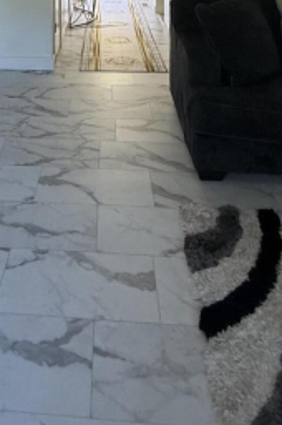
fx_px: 448
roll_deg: +0.6
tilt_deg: -0.9
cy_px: -64
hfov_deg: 34.2
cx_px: 68
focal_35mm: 38
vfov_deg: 39.4
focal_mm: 2.22
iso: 250
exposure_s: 1/99
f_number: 2.2
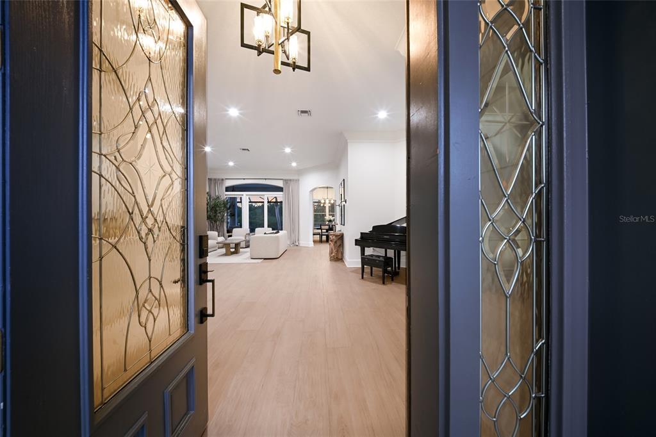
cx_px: 328
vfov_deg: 90.0
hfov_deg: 112.6
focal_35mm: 12
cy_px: 218
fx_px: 219
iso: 800
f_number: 8
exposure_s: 1/5
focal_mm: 12
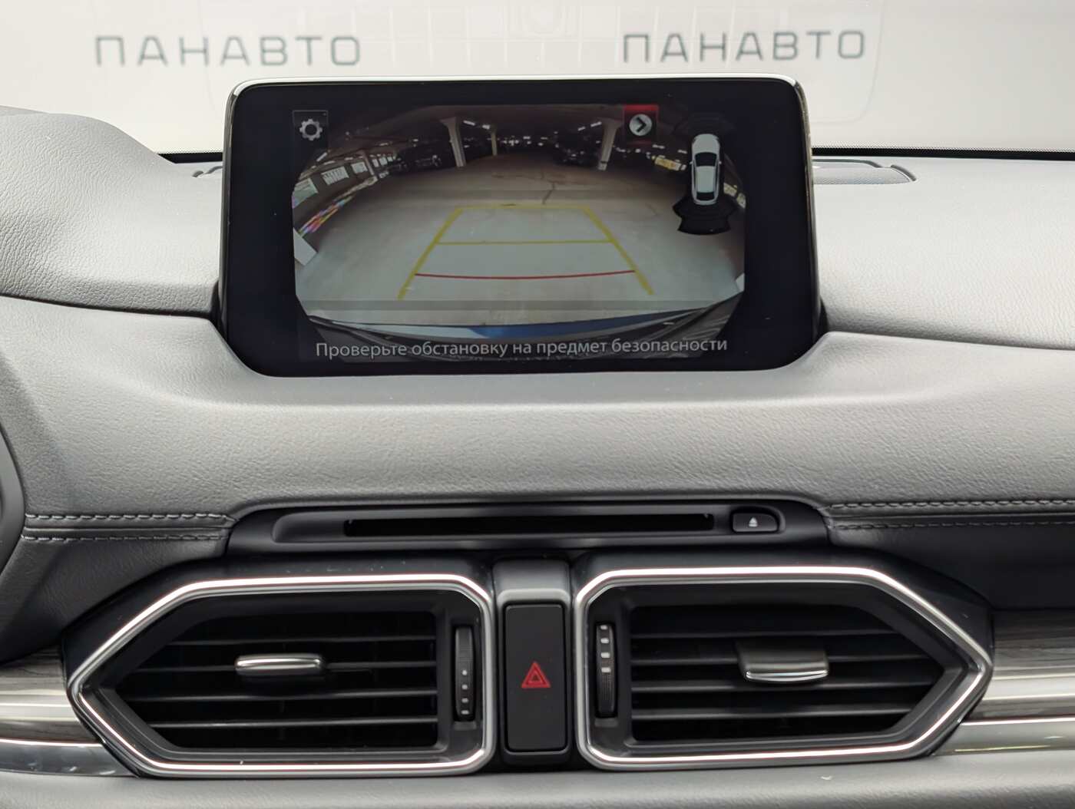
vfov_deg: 29.7
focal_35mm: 49
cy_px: 404
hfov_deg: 38.9
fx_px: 1524
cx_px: 538
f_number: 1.68
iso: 180
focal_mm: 6.9
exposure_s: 1/100
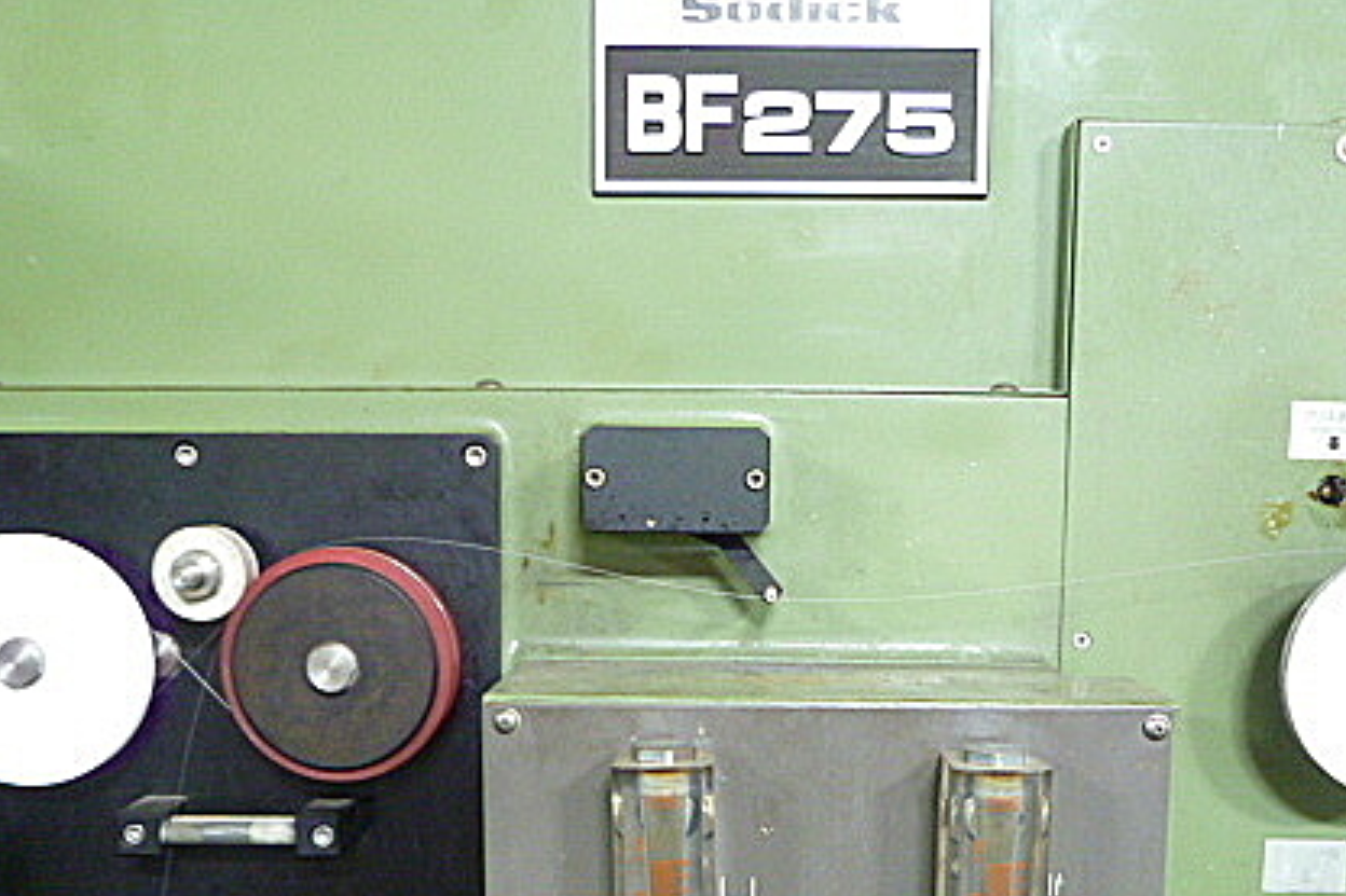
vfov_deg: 32.5
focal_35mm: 40
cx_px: 696
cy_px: 718
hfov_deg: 48.5
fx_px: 1495
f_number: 2.8
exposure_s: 1/8
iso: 400
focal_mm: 4.5
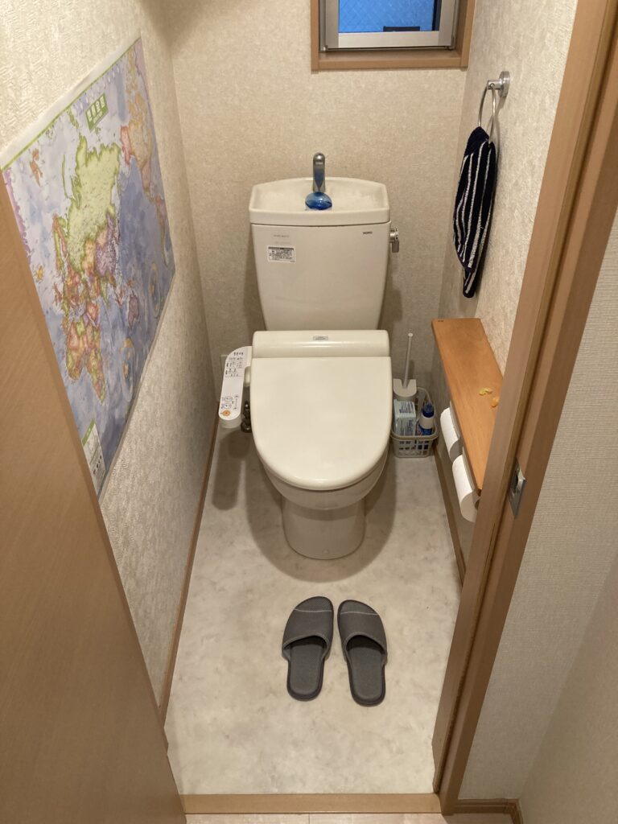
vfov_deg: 63.4
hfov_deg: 49.7
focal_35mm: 28
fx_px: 667
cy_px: 412
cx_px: 309
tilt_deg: -35.9
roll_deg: +0.2
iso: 125
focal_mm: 3.99
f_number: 1.8
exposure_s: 1/50
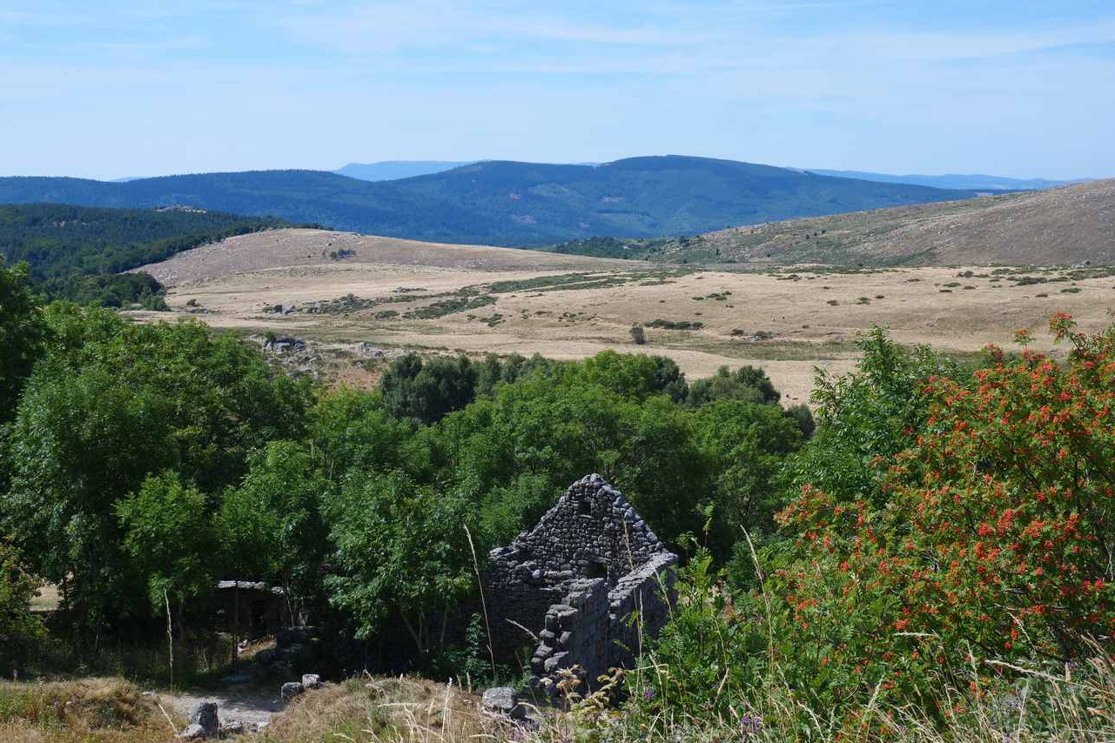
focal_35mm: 57
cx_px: 550
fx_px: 1765
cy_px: 410
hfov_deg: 35.1
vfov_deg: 23.8
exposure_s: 1/400
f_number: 9
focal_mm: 27
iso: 200
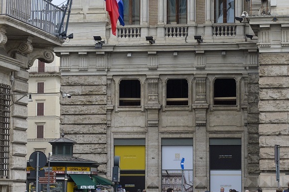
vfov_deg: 10.9
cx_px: 163
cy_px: 61
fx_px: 1003
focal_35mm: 125
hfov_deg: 16.4
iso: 1000
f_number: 5.6
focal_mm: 60
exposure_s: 1/2000
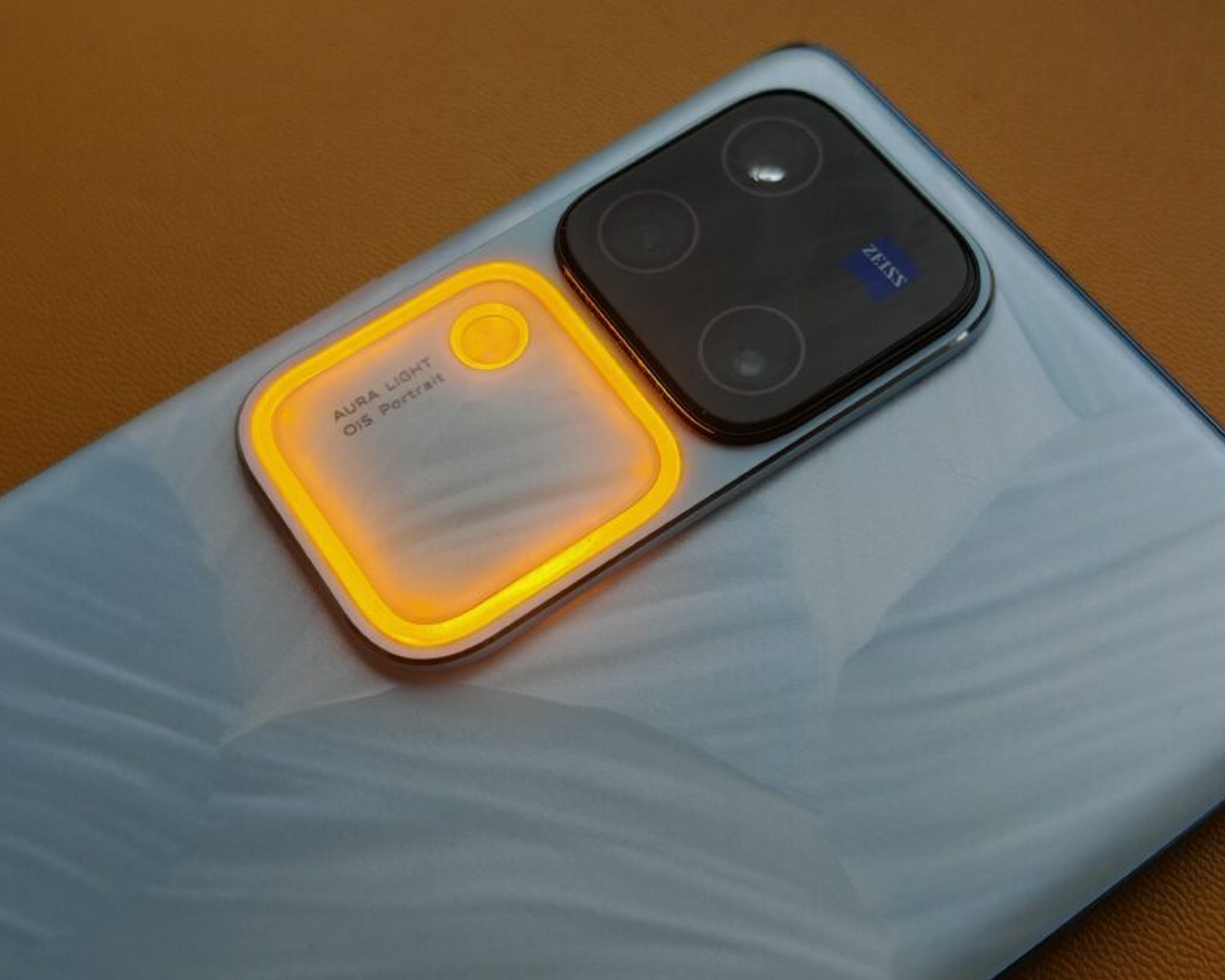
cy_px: 487
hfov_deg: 44.8
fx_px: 1487
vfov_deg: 36.5
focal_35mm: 41
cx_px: 612
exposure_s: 1/250
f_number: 2
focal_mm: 6.83
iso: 64
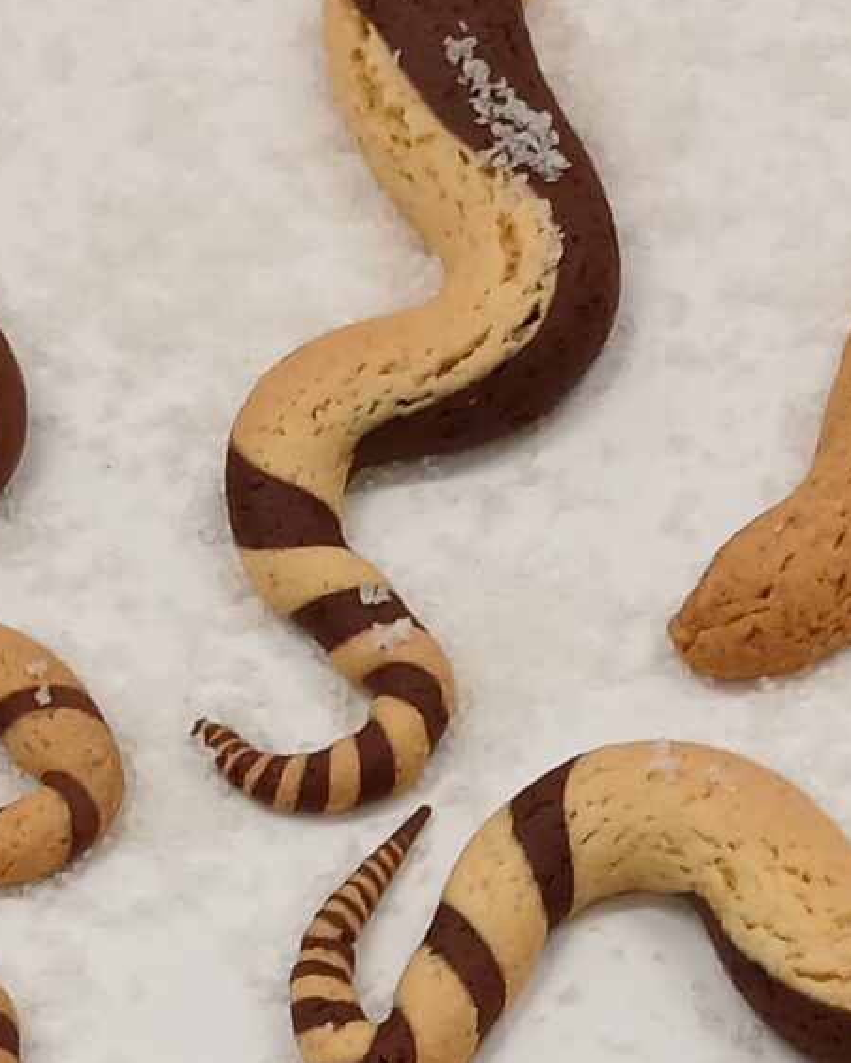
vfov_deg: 15.6
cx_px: 484
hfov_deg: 13.4
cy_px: 1522
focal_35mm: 115
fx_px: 3621
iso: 64
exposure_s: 1/50
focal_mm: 3.98
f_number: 1.8
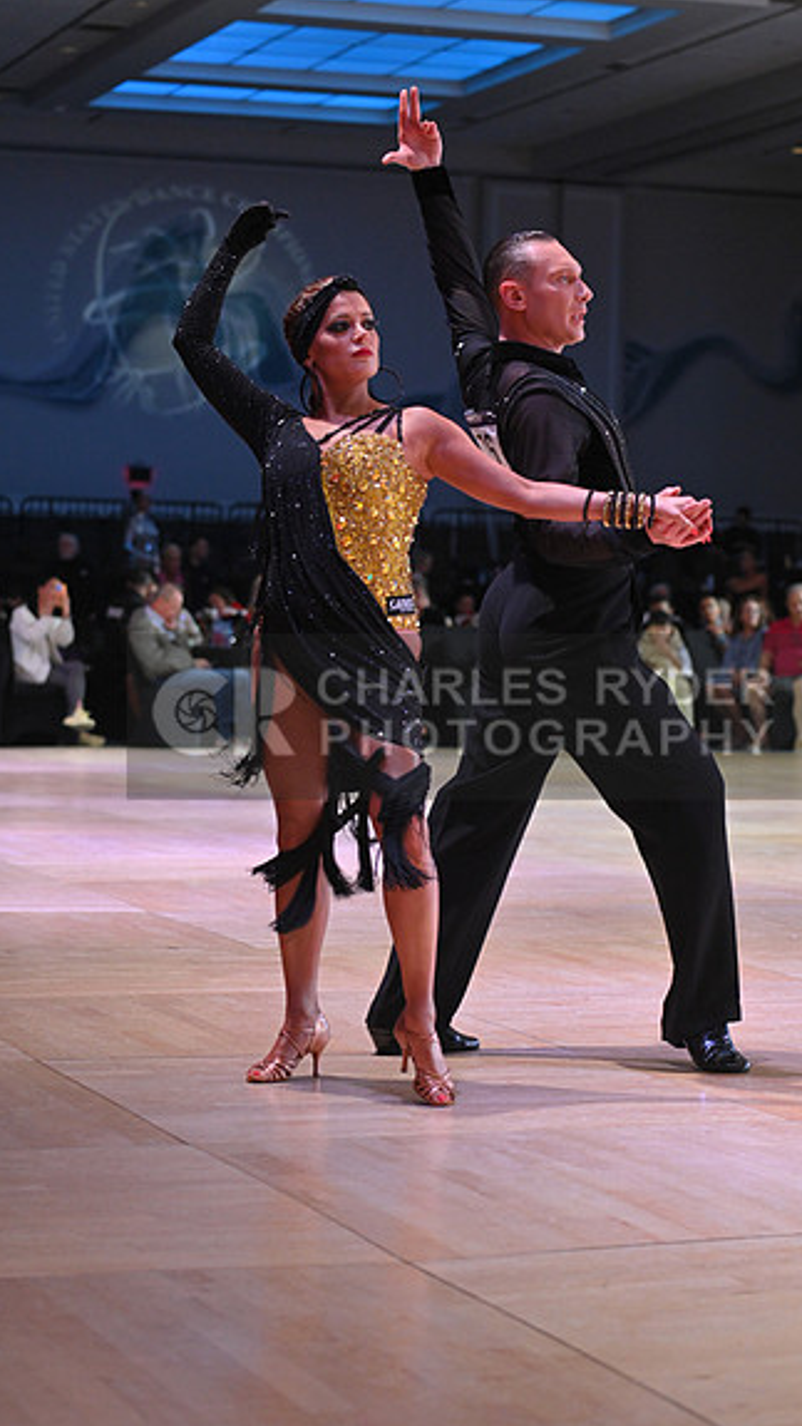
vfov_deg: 23.4
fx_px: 3439
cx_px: 471
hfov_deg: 13.3
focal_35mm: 91
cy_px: 718
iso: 2000
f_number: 4
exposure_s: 1/250
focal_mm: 86
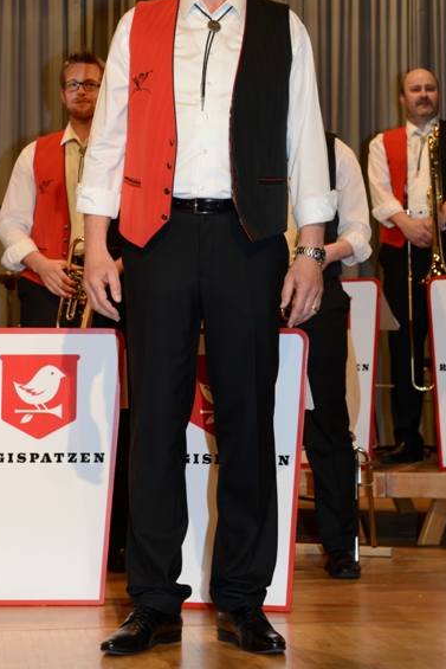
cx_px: 222
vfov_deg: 23.8
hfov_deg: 16.1
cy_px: 224
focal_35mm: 85
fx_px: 1578
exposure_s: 1/60
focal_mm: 60
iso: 400
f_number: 5.6
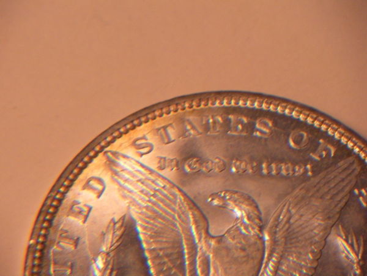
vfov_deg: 10.0
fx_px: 1580
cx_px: 184
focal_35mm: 149
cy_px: 138
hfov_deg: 13.3
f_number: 5.4
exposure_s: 1/125
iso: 397
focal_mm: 26
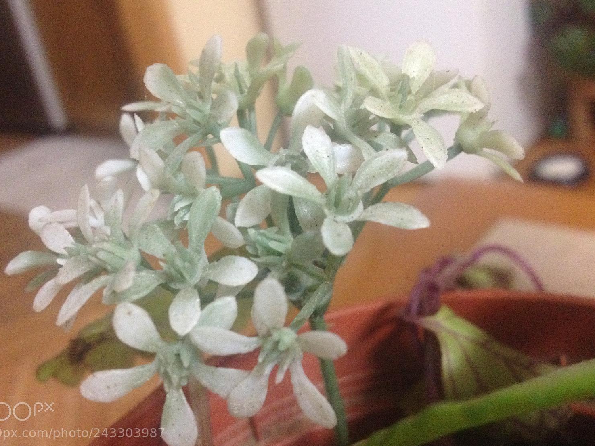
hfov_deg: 48.9
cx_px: 277
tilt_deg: -27.8
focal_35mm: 38
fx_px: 653
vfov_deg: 37.7
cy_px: 222
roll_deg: +10.8
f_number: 2.4
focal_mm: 4.28
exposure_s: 1/15
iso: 400
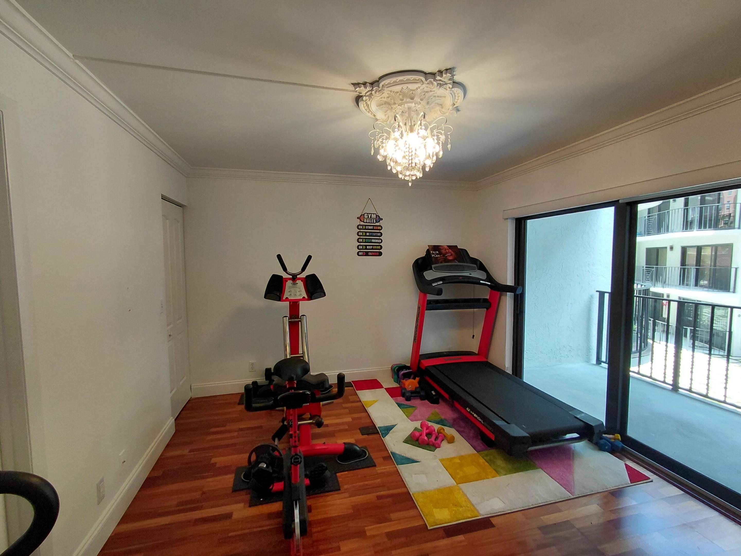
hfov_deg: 94.5
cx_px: 370
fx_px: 343
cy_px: 278
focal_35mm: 16
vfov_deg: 78.1
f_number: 2.2
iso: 64
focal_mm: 1.64
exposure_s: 1/60
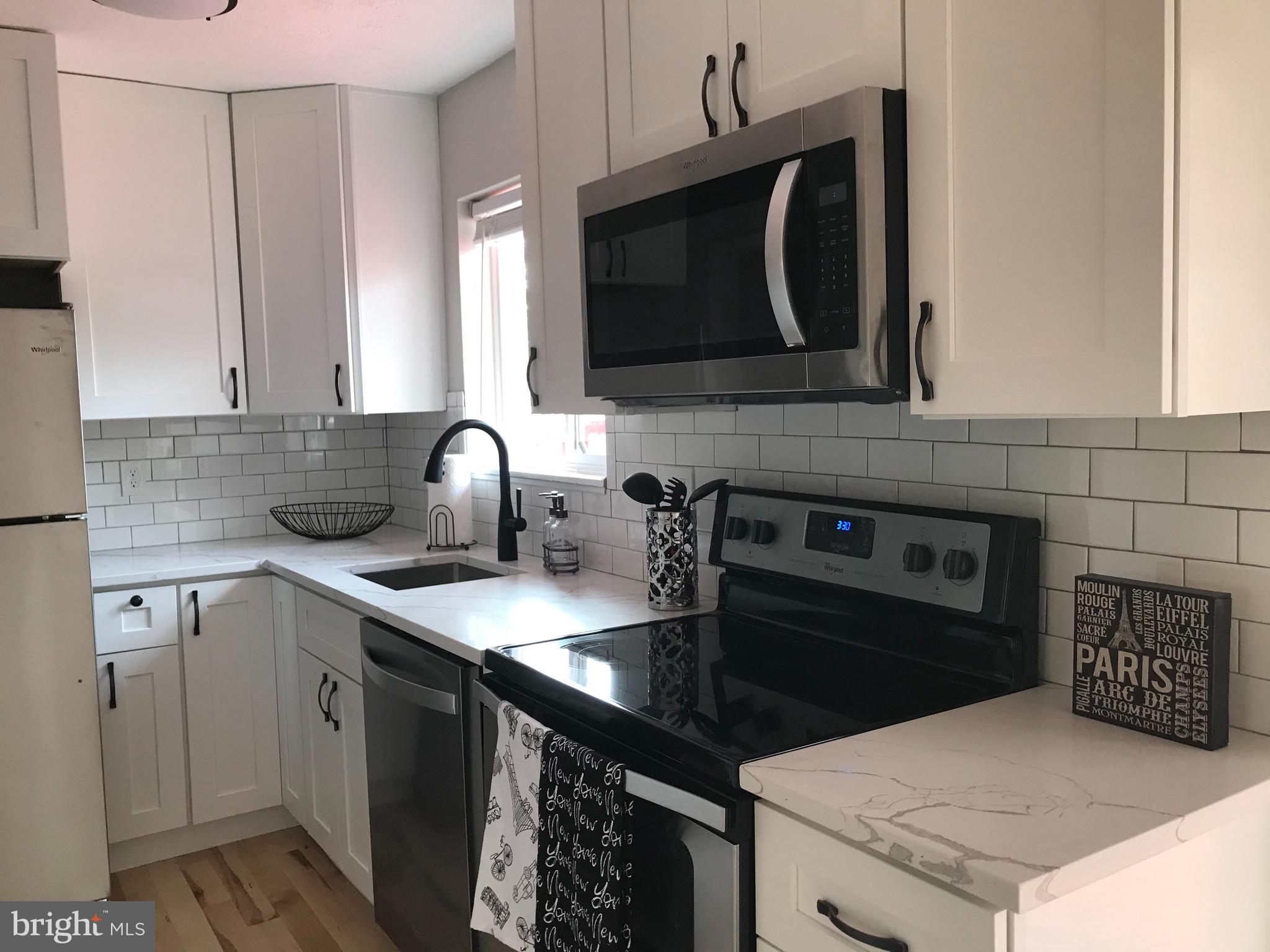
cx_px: 635
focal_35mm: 28
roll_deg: +0.2
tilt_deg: -3.2
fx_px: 1027
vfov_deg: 49.7
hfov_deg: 63.4
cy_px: 476
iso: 25
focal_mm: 3.99
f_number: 1.8
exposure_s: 1/30
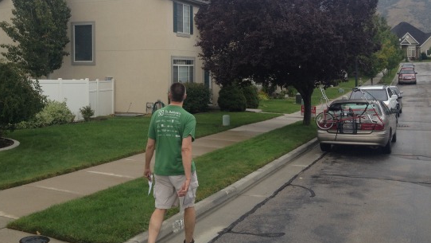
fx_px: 514
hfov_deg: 45.4
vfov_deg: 26.3
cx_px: 187
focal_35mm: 45
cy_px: 76
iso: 50
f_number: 2.4
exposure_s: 1/351
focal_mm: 4.28
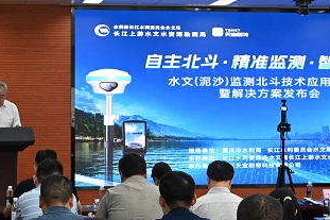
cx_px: 152
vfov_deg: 12.4
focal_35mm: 110
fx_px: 1008
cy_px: 100
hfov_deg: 18.6
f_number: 5.3
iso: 640
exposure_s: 1/60
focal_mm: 38
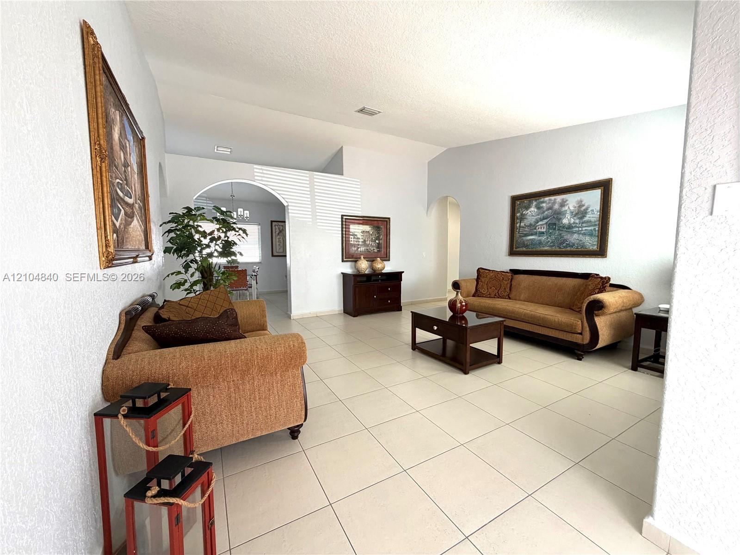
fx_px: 299
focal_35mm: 14
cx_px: 370
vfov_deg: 85.7
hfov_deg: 102.1
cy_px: 278
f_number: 2.2
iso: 250
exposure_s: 1/121
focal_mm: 2.22
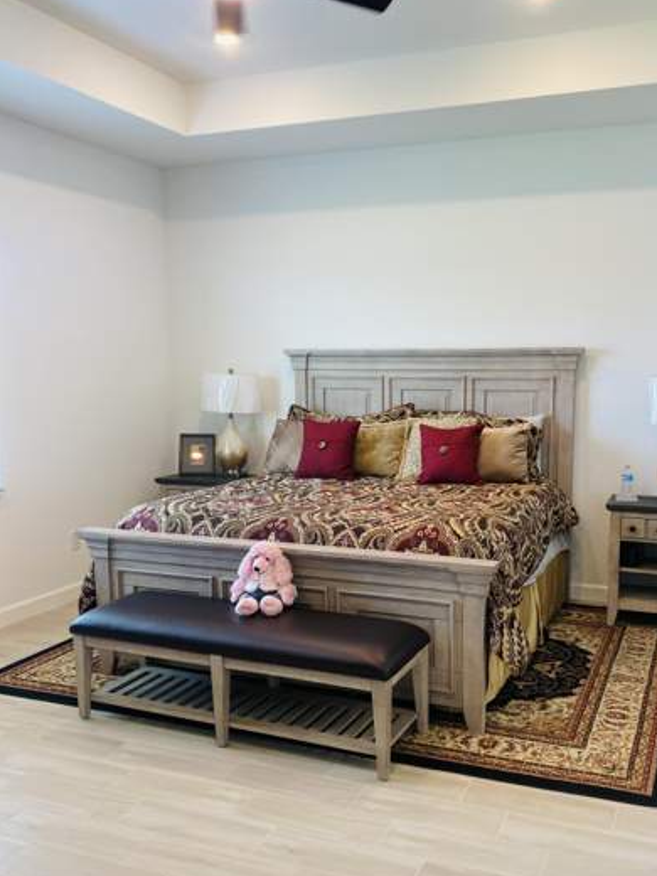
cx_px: 401
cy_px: 492
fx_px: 810
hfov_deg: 43.9
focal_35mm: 32
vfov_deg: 56.7
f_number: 1.8
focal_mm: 4.25
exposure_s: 1/60
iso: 64
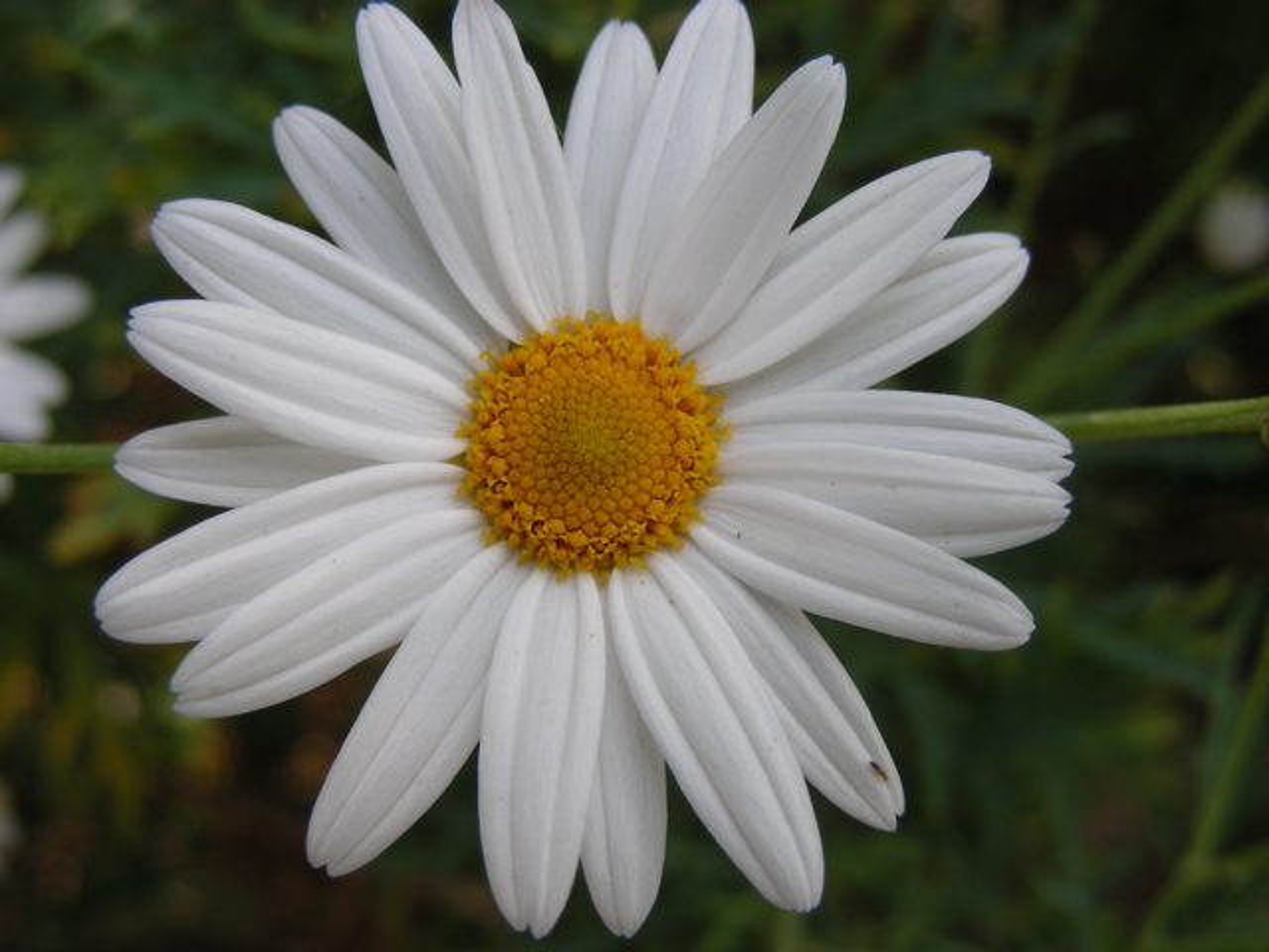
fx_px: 1613
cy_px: 476
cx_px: 634
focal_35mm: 44
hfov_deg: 42.9
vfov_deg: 32.9
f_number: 3.5
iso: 50
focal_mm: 7.4
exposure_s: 1/79.6
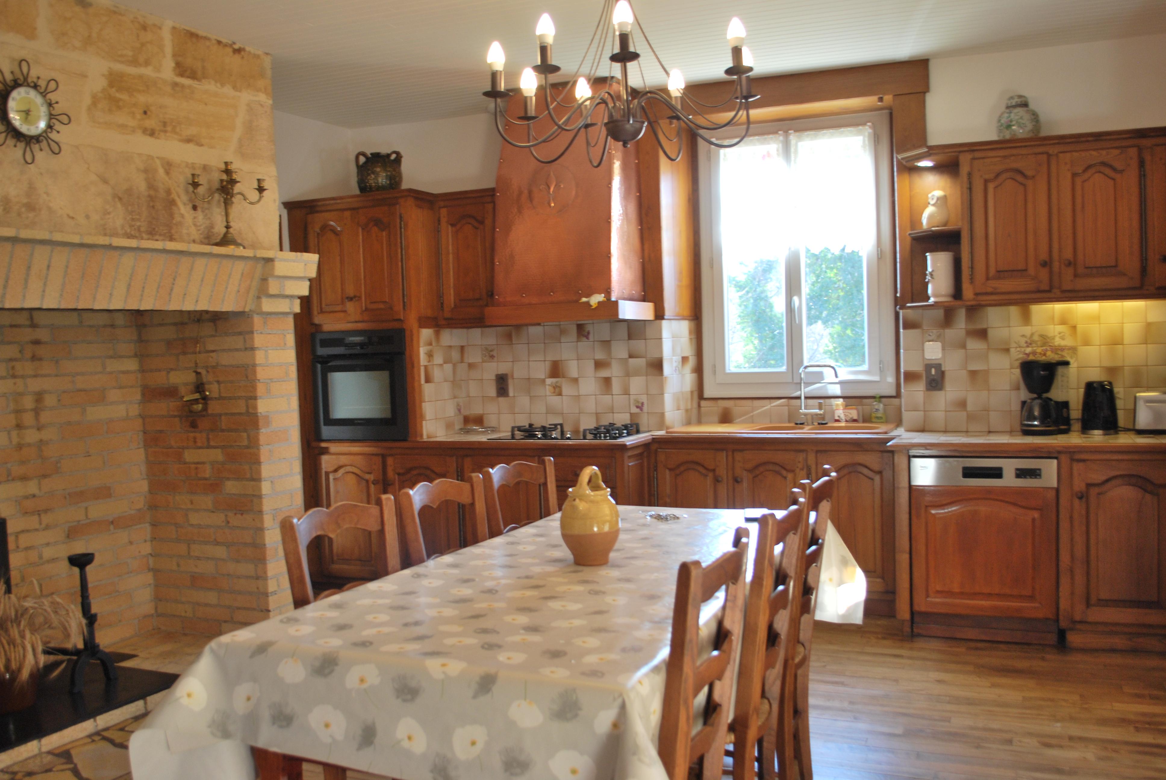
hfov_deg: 57.2
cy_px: 390
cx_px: 583
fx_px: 1070
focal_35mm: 33
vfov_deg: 40.1
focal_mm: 22
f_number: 4
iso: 200
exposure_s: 1/40
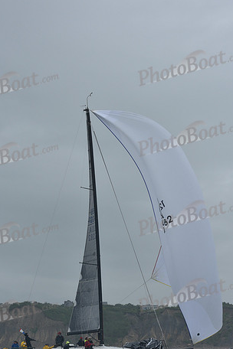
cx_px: 98
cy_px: 188
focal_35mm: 89
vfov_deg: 22.9
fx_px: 864
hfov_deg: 15.4
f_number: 8
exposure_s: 1/1000
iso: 320
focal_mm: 70
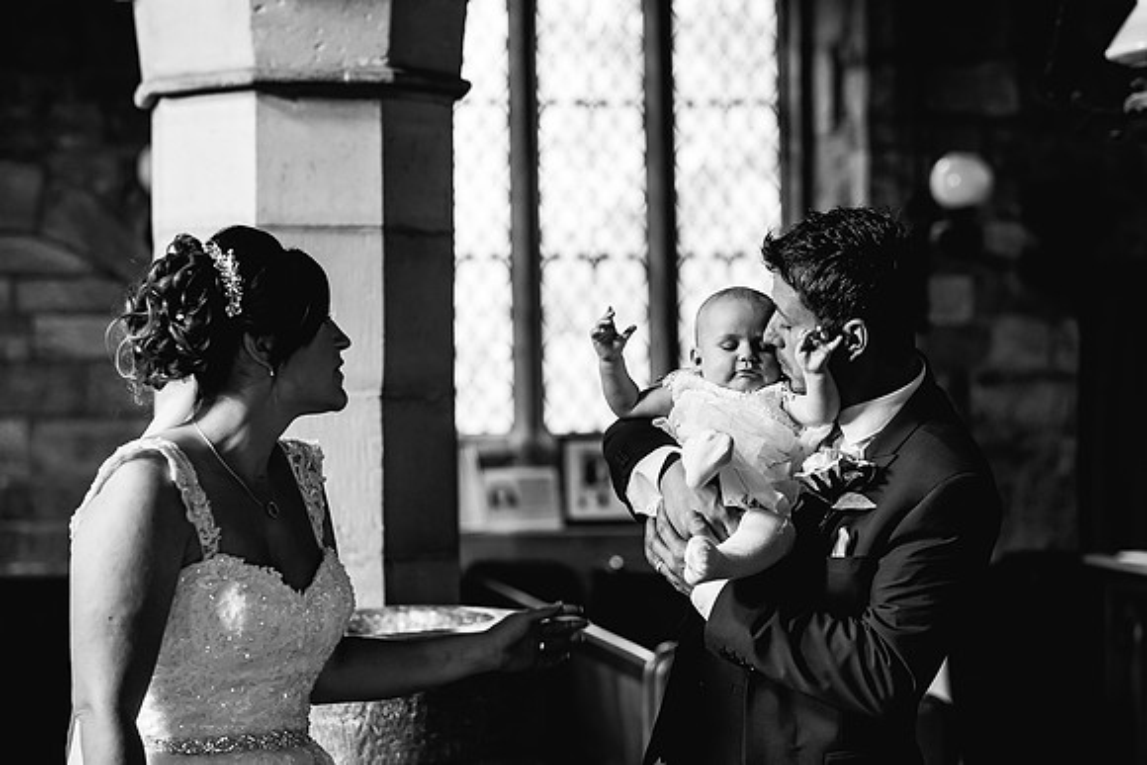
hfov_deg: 23.9
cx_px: 574
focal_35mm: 85
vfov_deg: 16.1
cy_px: 382
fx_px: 2709
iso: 2000
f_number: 2.8
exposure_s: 1/200
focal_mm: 85
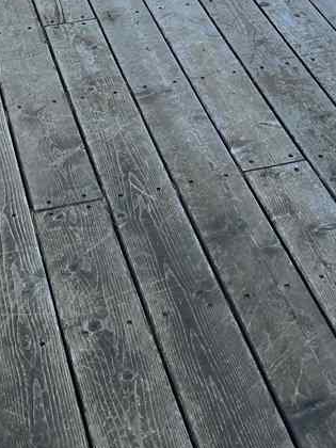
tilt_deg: -7.1
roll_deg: -0.4
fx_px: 1229
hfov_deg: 15.4
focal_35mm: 95
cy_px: -333
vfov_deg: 17.3
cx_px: 302
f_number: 1.8
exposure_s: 1/752
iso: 32
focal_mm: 4.25
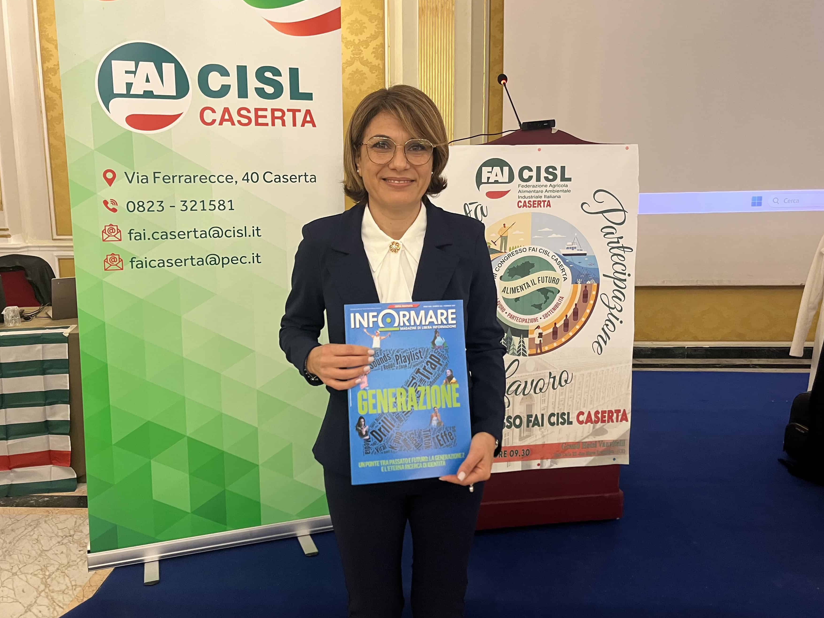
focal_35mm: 30
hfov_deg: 59.9
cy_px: 278
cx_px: 399
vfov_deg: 46.7
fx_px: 714
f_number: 1.6
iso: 250
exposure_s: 1/50
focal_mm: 5.1
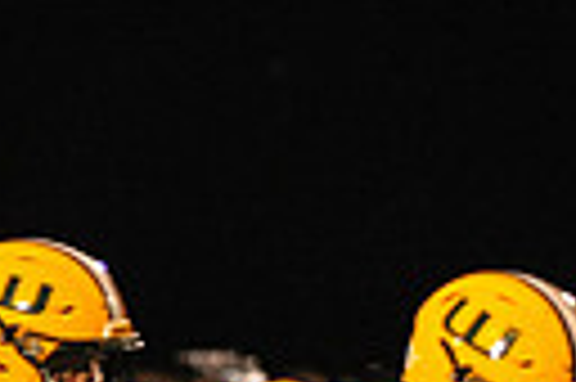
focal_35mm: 904
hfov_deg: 2.3
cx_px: 1125
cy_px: 521
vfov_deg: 1.5
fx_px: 14446
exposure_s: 1/160
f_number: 5.6
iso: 3200
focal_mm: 200
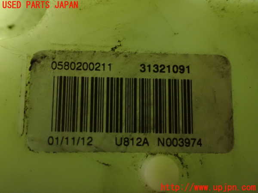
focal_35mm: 44
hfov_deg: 42.9
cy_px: 96
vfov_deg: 32.9
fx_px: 328
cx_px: 129
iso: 1600
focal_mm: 7.84
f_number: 2.9
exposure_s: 1/13
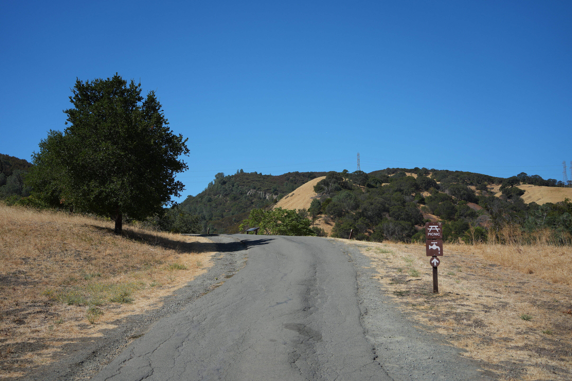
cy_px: 190
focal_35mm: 50
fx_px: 794
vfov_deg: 27.0
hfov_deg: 39.6
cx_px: 286
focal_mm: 50
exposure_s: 1/2000
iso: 200
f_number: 4.5
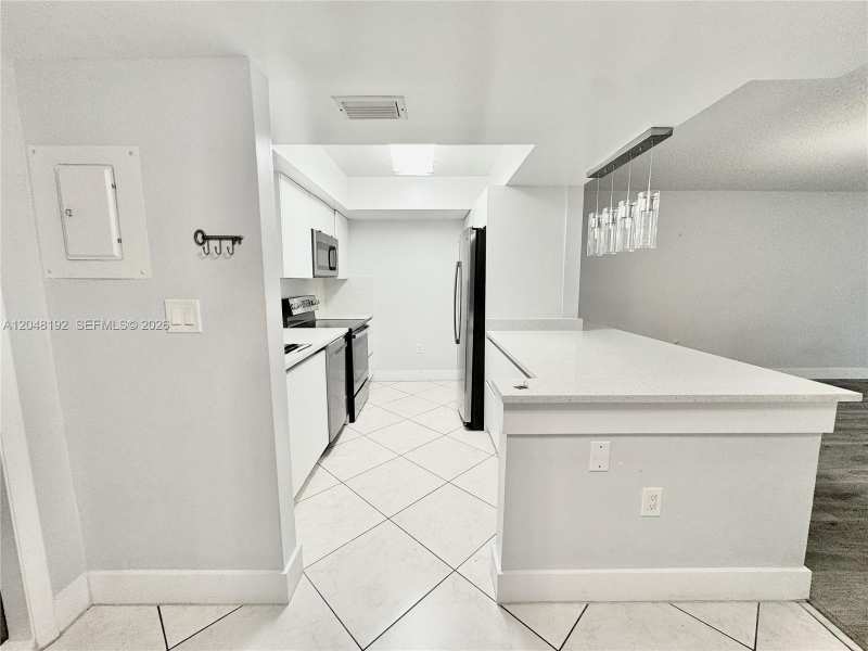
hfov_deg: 102.1
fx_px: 351
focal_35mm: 14
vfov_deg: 85.7
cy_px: 326
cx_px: 434
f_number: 2.2
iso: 125
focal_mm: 2.22
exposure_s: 1/120
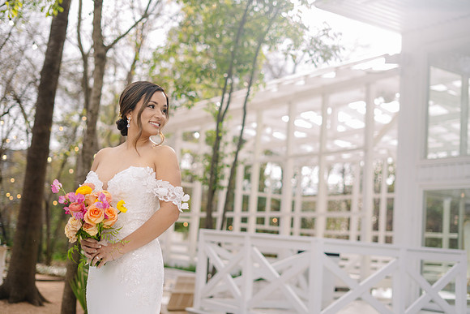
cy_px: 157
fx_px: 653
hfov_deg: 39.6
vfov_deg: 27.0
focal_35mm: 50
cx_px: 235
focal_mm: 50
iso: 50
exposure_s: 1/200
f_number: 2.2
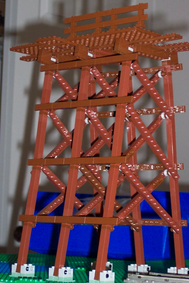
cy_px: 130
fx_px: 921
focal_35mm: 117
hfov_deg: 11.7
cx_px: 80
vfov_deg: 17.5
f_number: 4
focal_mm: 18.7
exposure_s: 1/60
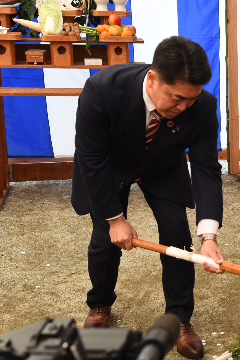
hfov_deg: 16.8
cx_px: 258
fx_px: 790
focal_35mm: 79
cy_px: 182
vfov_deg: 25.7
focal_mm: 52
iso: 800
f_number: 6.3
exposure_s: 1/200
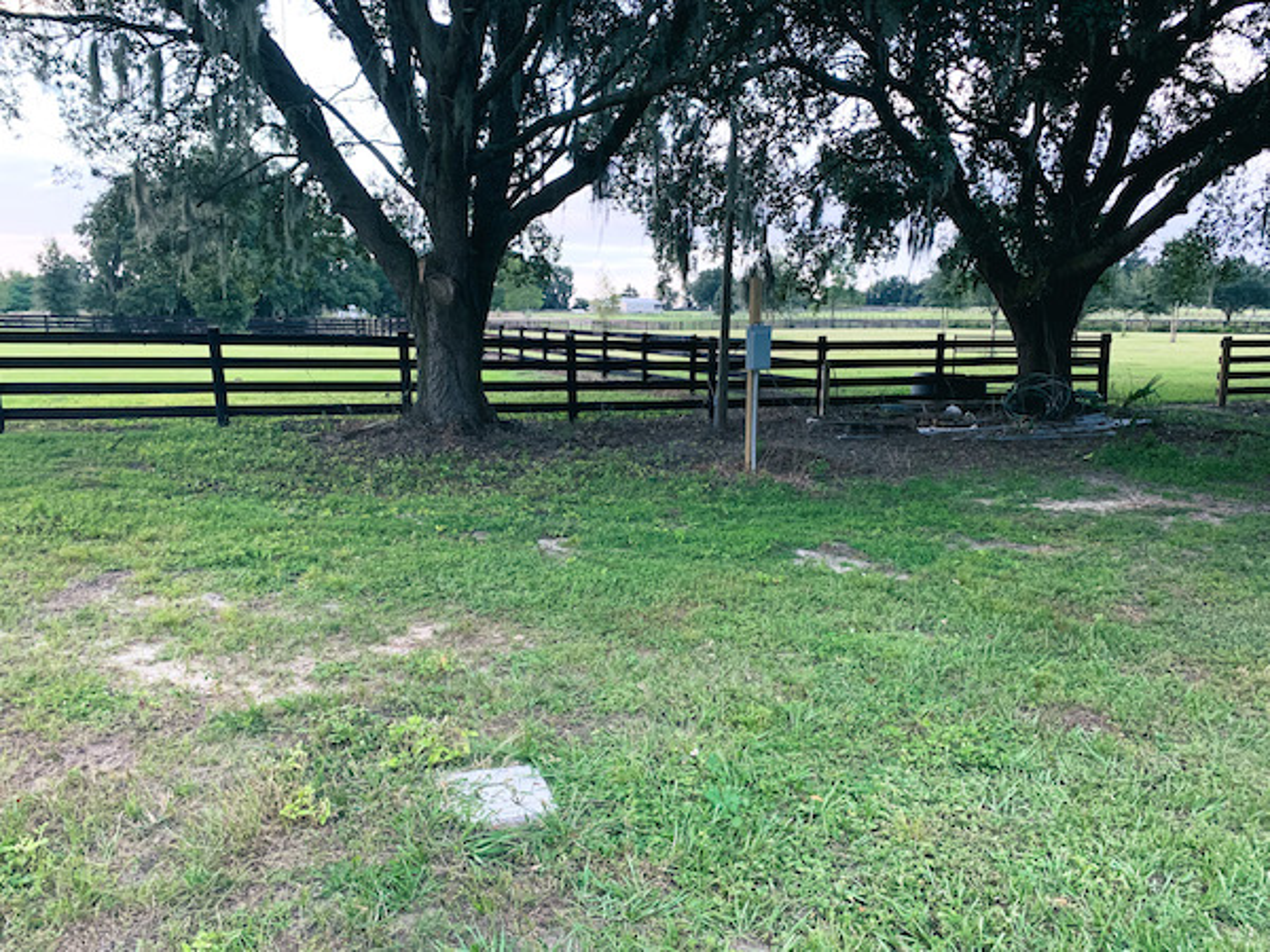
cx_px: 635
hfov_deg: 67.3
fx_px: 954
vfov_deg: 53.1
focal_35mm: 26
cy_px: 476
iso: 400
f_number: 1.8
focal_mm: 4.25
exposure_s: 1/60
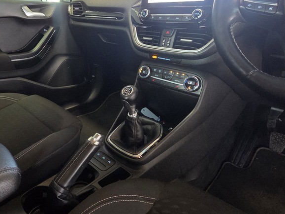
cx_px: 87
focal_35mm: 23
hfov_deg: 71.0
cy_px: 80
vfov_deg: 58.1
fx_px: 189
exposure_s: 1/50
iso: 1000
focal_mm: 2.2
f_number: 2.2
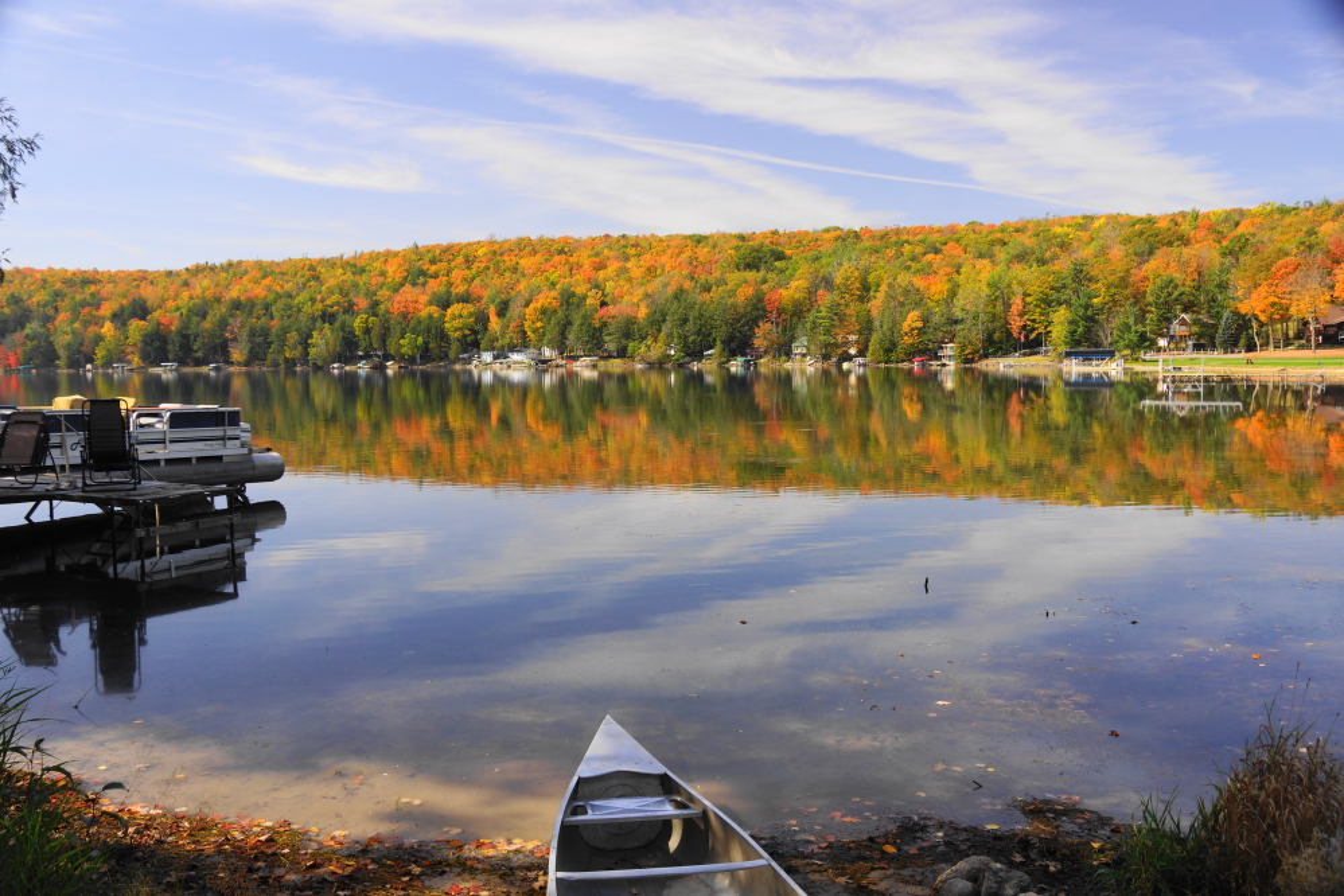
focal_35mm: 33
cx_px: 672
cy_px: 448
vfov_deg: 40.0
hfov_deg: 57.2
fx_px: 1232
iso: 100
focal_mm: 22
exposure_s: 1/80
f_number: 7.1
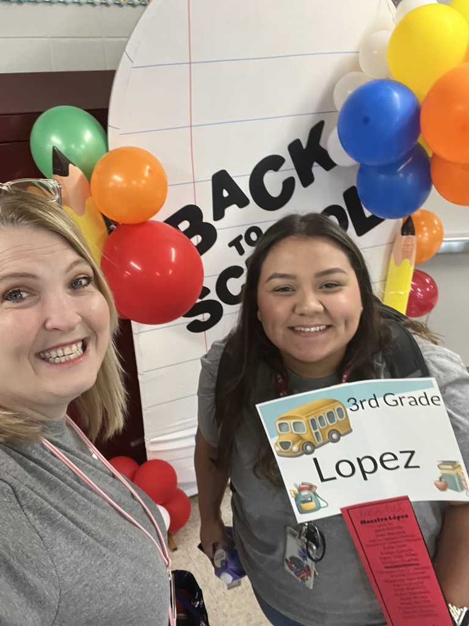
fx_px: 542
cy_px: 313
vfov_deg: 60.0
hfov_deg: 46.8
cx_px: 234
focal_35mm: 30
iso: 320
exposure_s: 1/60
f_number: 2.2
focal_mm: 2.71
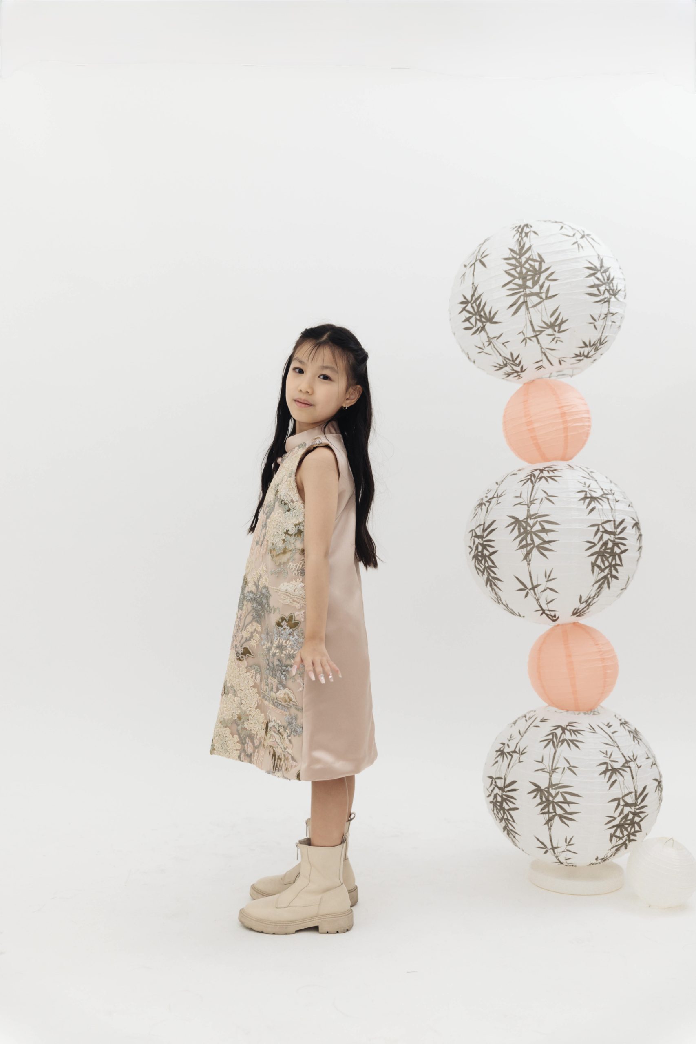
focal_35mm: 42
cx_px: 348
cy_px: 522
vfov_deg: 46.4
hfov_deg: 31.9
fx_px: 1218
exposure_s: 1/125
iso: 800
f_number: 2.8
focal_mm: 42
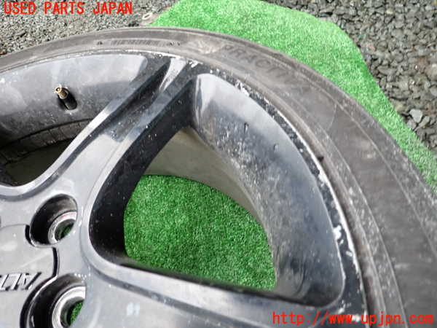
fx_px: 316
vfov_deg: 54.9
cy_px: 164
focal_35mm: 25
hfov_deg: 69.4
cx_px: 218
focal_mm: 4.5
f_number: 2
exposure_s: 1/40
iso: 200
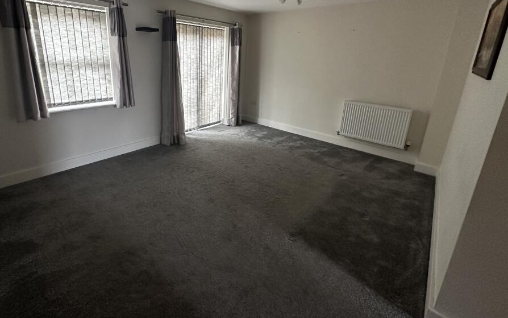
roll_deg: -1.5
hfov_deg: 93.9
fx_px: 235
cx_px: 223
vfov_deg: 66.8
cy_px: 115
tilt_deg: -13.7
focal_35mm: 17
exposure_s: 1/62
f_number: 2.2
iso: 320
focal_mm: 2.22
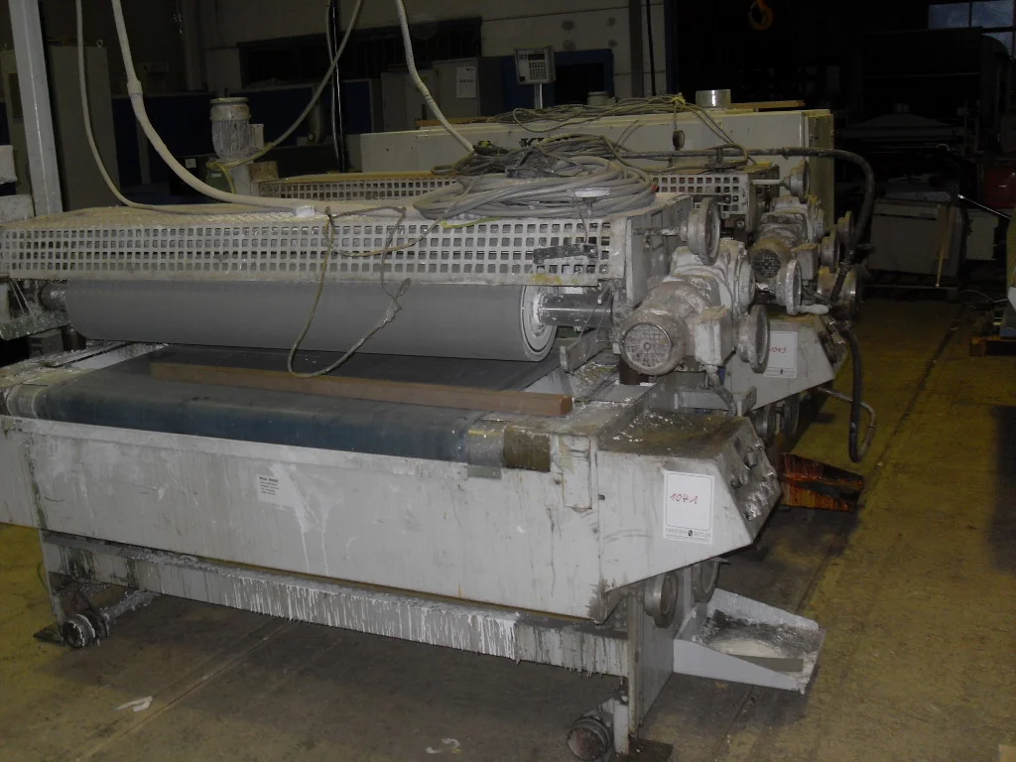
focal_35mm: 37
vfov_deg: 38.7
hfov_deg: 50.1
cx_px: 508
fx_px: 1086
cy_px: 381
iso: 100
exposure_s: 1/45
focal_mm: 6.3
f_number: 2.8
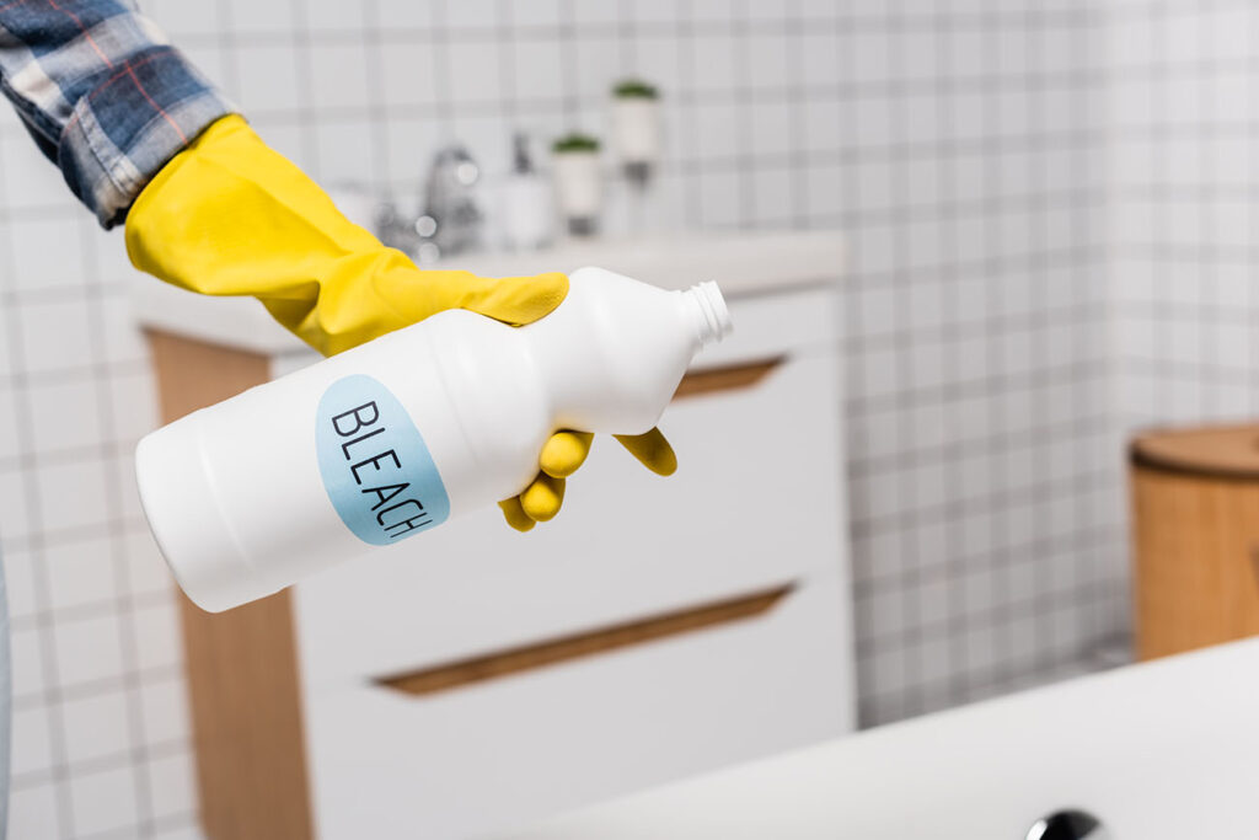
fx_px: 1749
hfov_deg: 39.6
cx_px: 630
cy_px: 420
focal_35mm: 50
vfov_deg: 27.0
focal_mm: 50
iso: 100
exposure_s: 1/160
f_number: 4.5
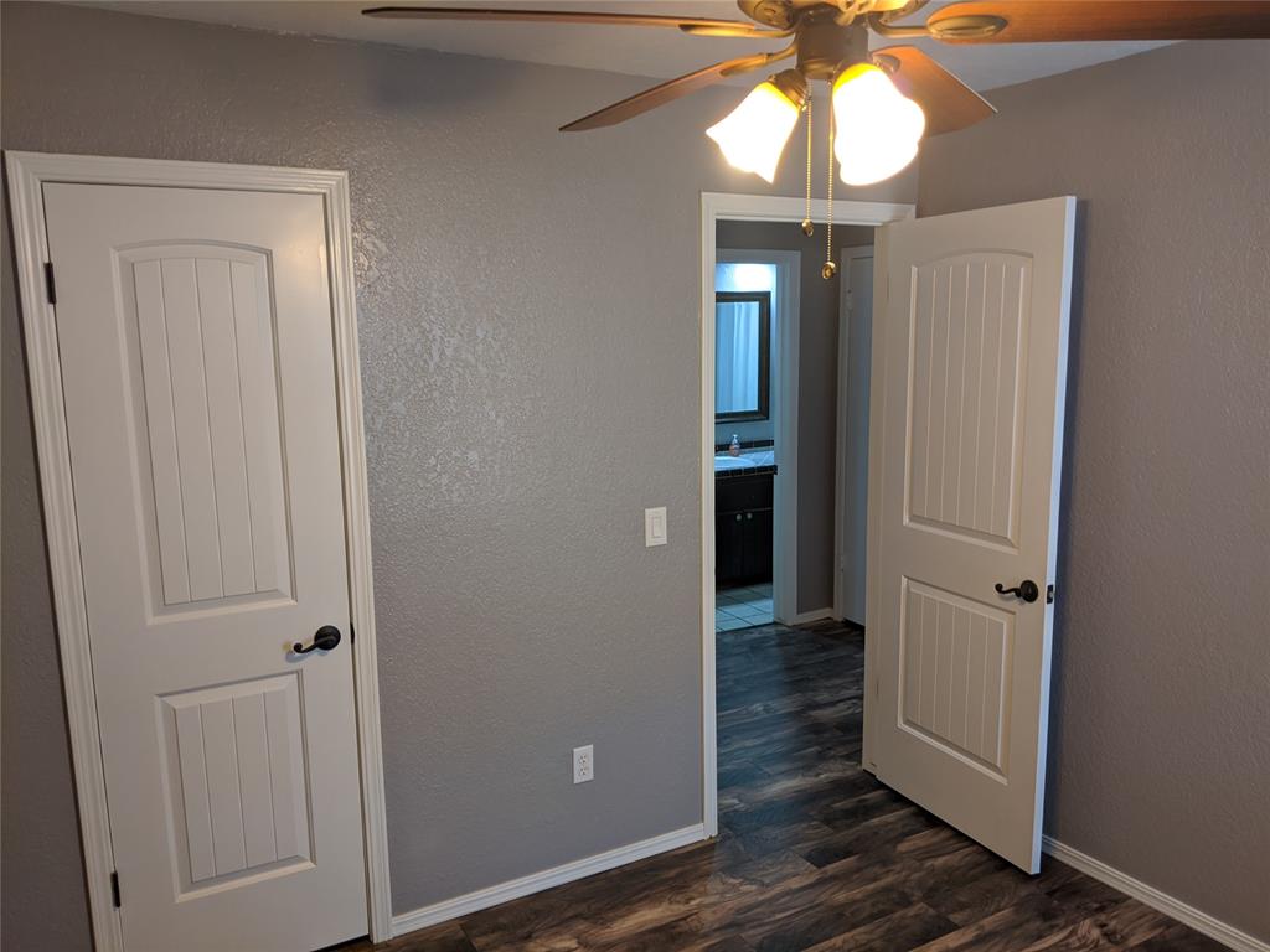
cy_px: 476
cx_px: 635
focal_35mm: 27
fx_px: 991
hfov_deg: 65.3
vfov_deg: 51.4
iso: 82
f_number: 1.8
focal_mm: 4.44
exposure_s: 1/49.9
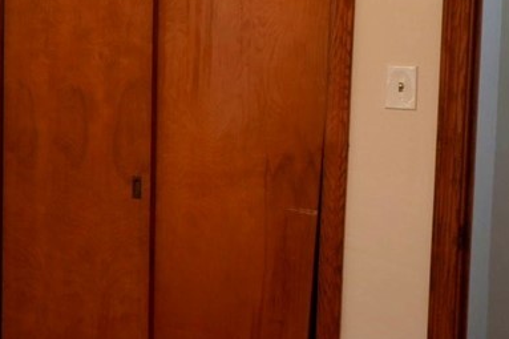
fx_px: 961
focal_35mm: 68
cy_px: 70
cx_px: -144
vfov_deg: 19.8
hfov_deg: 25.7
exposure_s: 1/60
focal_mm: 16
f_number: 4
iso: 320
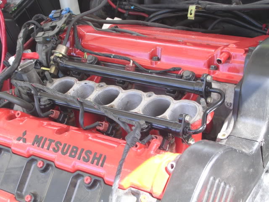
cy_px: 101
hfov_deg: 27.0
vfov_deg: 20.4
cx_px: 134
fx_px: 560
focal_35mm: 72
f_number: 3.7
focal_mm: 10.9
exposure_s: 1/34.4
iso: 100
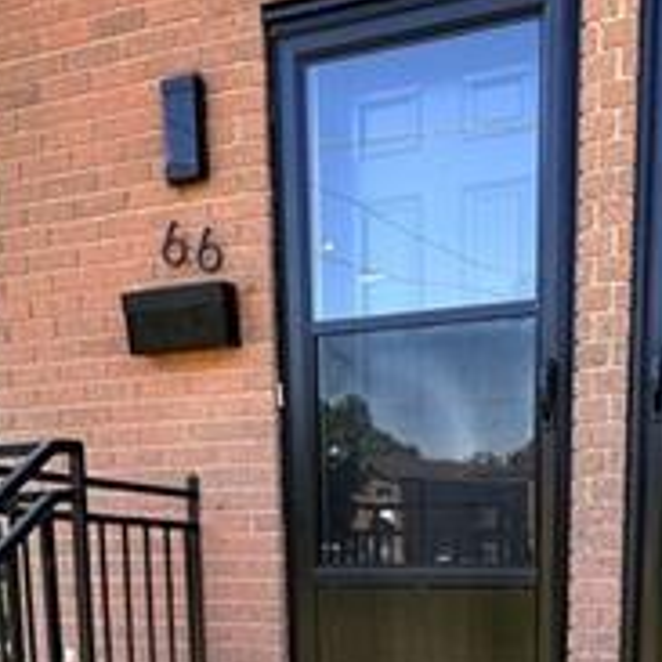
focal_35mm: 52
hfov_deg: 32.5
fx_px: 1125
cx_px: 434
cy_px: 799
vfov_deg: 28.4
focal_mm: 2.22
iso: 40
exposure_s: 1/181
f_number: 2.2
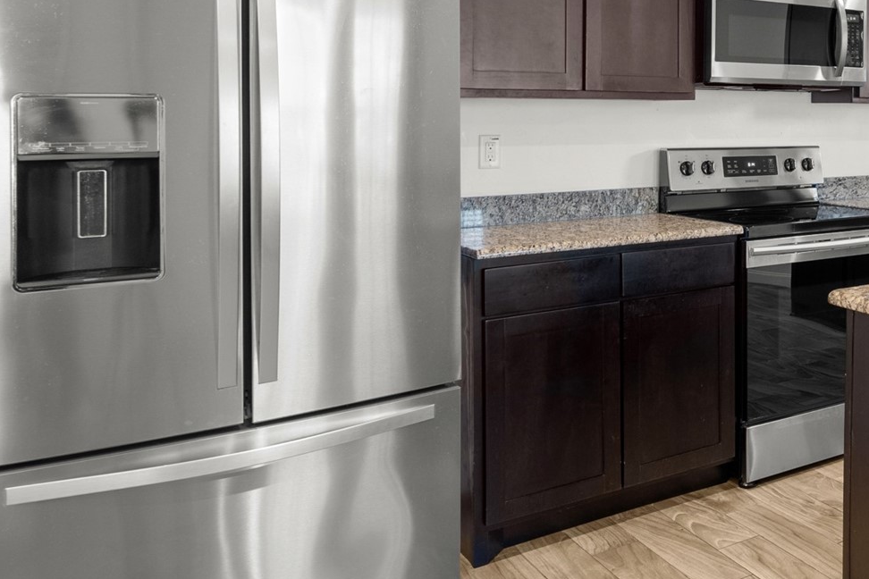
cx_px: 898
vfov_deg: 34.3
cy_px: 143
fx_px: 917
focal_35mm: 38
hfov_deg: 42.6
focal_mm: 17
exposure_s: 2.5
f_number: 7.1
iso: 800
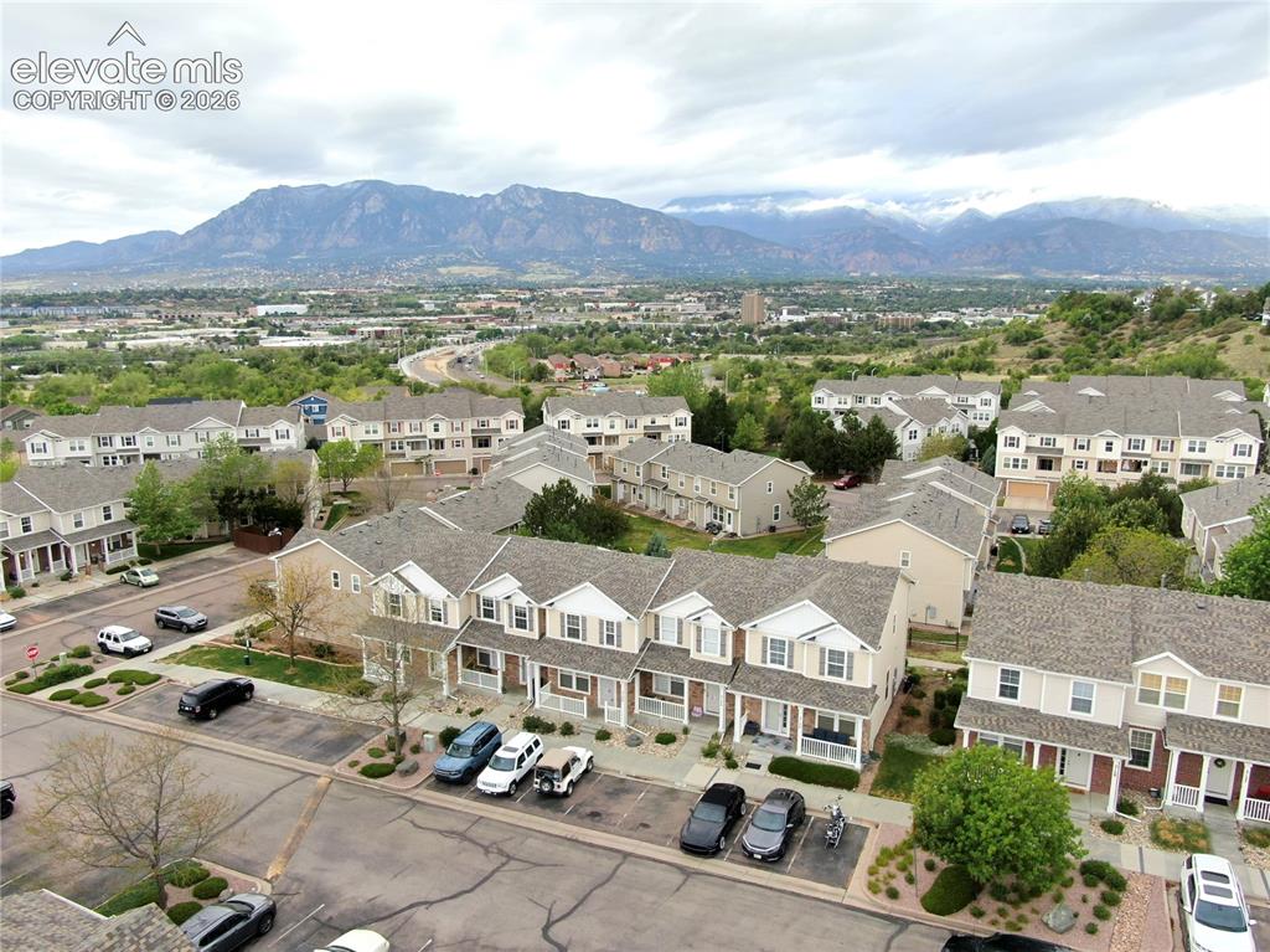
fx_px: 880
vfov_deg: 56.8
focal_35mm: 24
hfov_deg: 71.6
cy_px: 476
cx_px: 635
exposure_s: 1/160
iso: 100
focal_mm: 4.39
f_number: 2.8
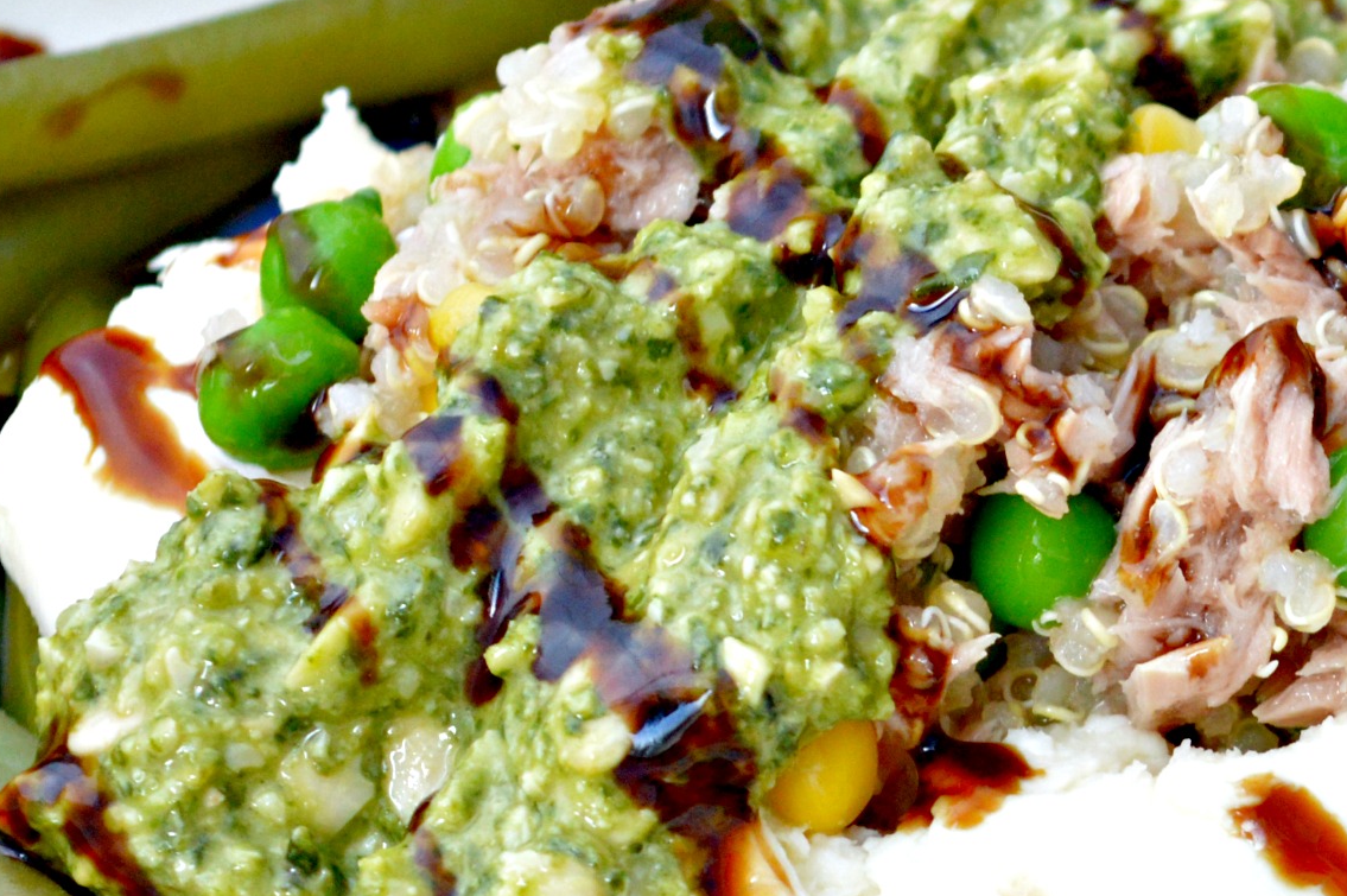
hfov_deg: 8.4
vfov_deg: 5.7
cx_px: 1615
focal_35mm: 241
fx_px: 9028
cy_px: 237
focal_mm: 55
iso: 800
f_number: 5.6
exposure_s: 1/50
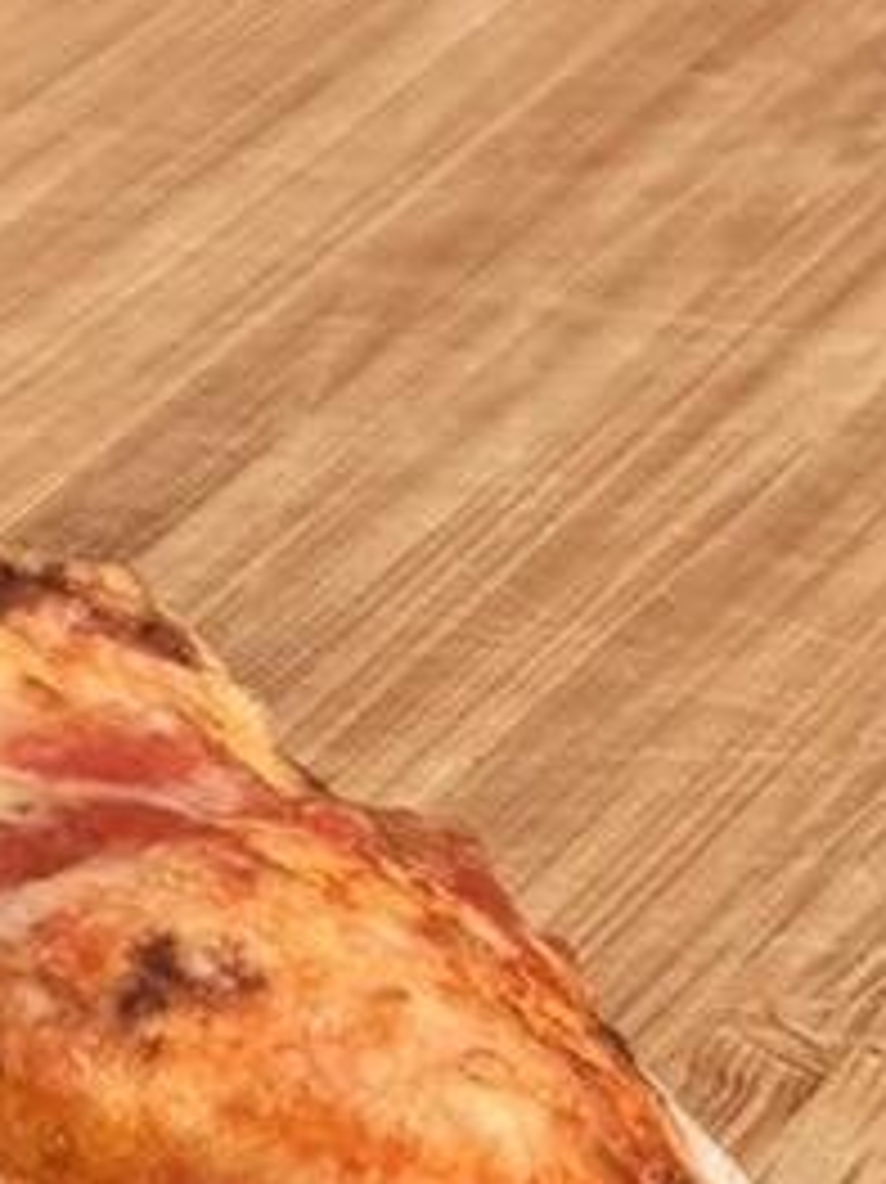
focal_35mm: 187
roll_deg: -0.7
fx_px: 6387
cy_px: -680
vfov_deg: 10.2
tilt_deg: -18.4
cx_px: -2420
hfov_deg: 6.6
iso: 80
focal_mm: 6.76
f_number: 1.78
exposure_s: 1/1553
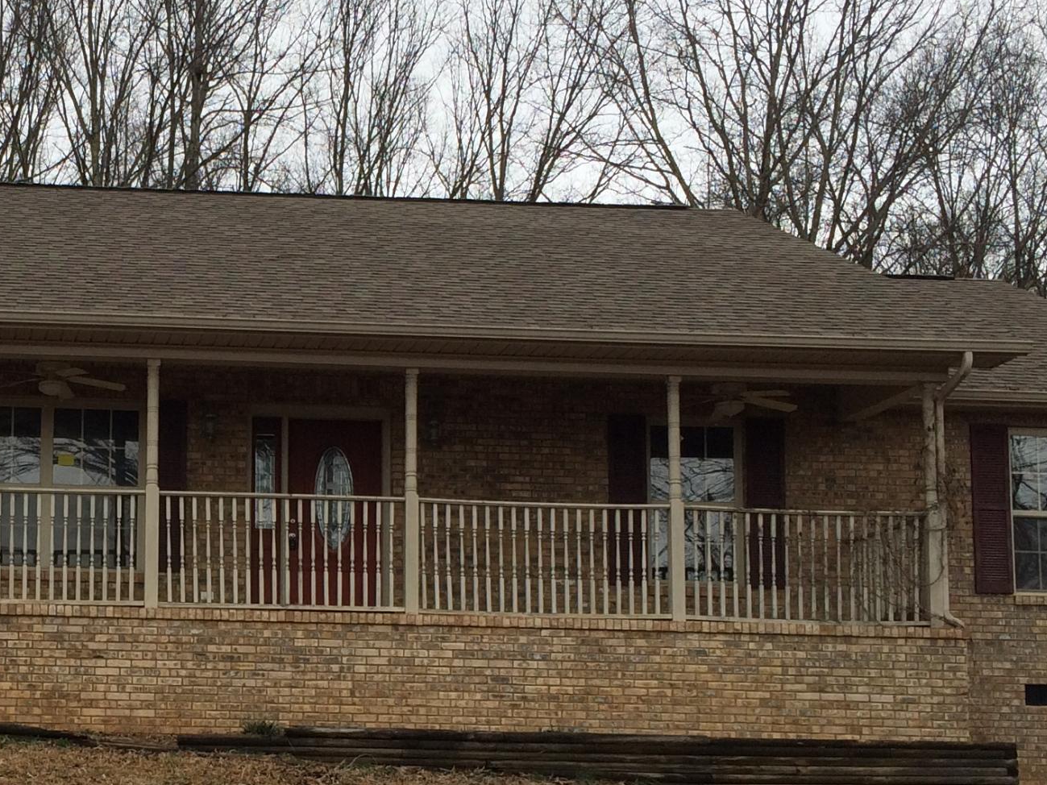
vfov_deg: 21.7
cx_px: 93
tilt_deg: +7.2
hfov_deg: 27.8
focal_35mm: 67
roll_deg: +0.4
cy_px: 584
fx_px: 2026
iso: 32
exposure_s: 1/513
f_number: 2.2
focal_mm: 4.15
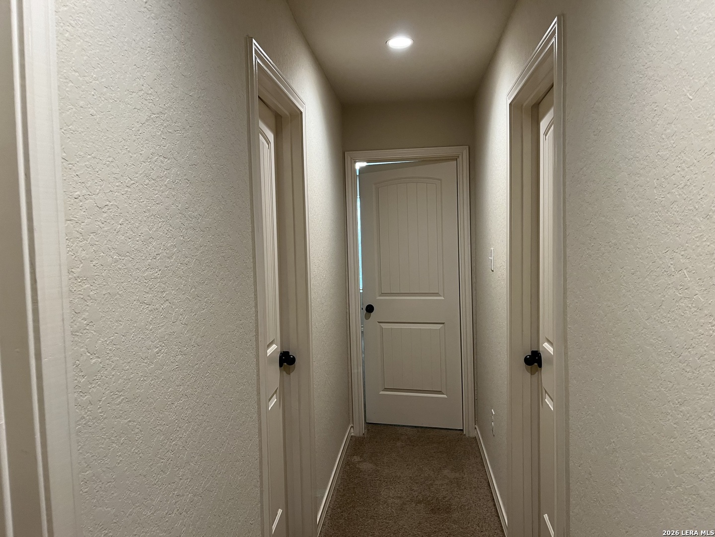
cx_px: 358
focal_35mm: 26
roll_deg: -0.2
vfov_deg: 53.1
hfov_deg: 67.3
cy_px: 268
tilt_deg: -0.9
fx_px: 537
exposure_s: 1/60
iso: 125
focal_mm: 5.1
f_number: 1.6
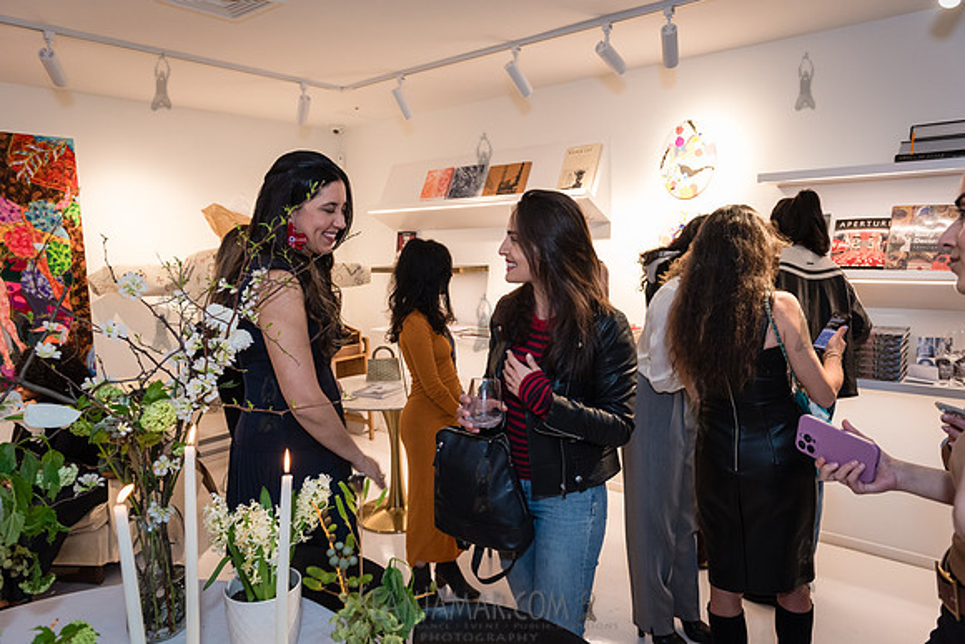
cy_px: 322
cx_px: 482
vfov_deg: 53.2
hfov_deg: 73.7
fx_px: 643
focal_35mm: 24
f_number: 4
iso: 1600
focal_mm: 24
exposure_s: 1/250
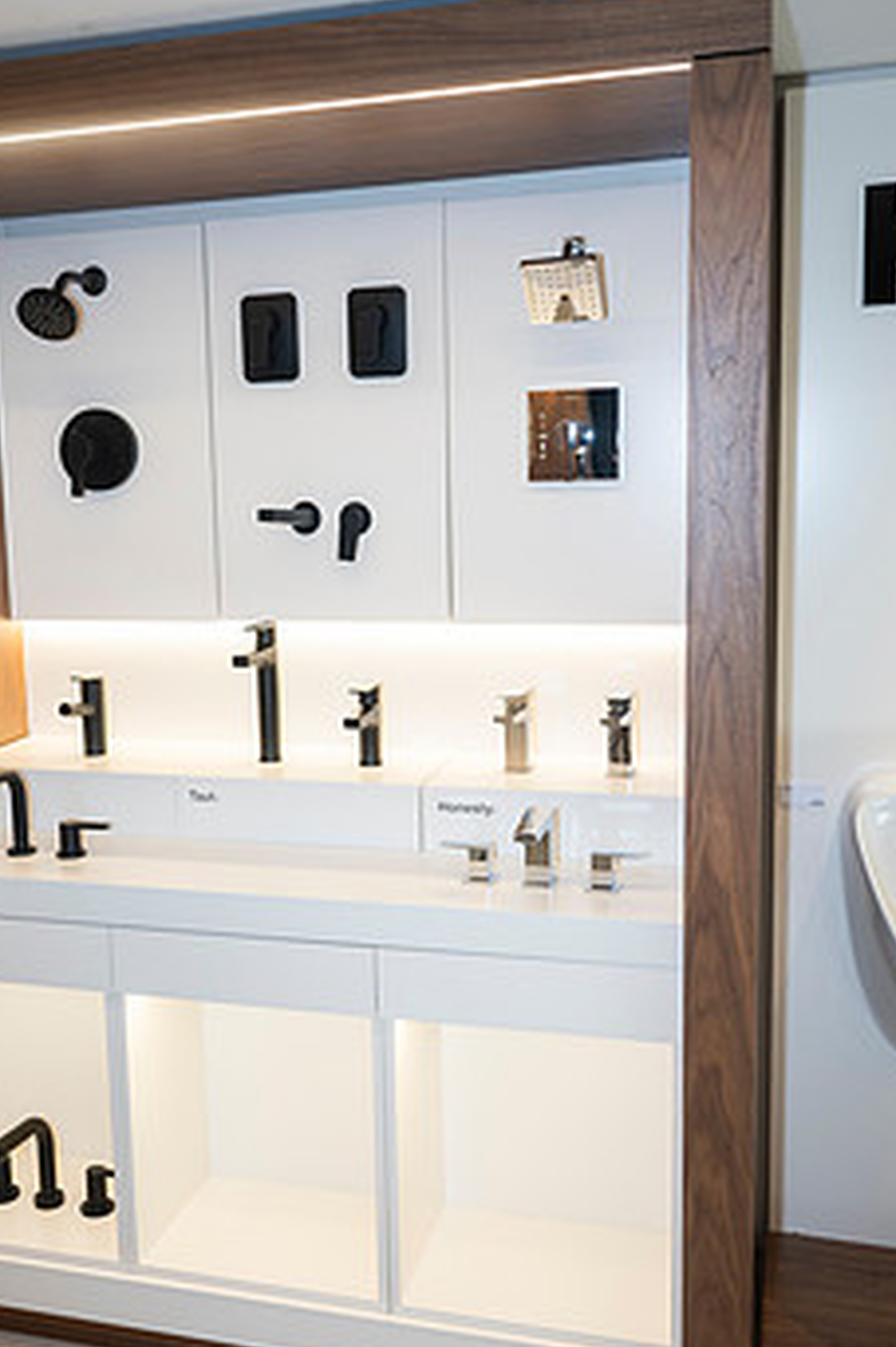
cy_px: 675
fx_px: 1383
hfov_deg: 35.7
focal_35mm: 37
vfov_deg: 51.9
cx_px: 343
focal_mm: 28
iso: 400
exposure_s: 1/200
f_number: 3.5
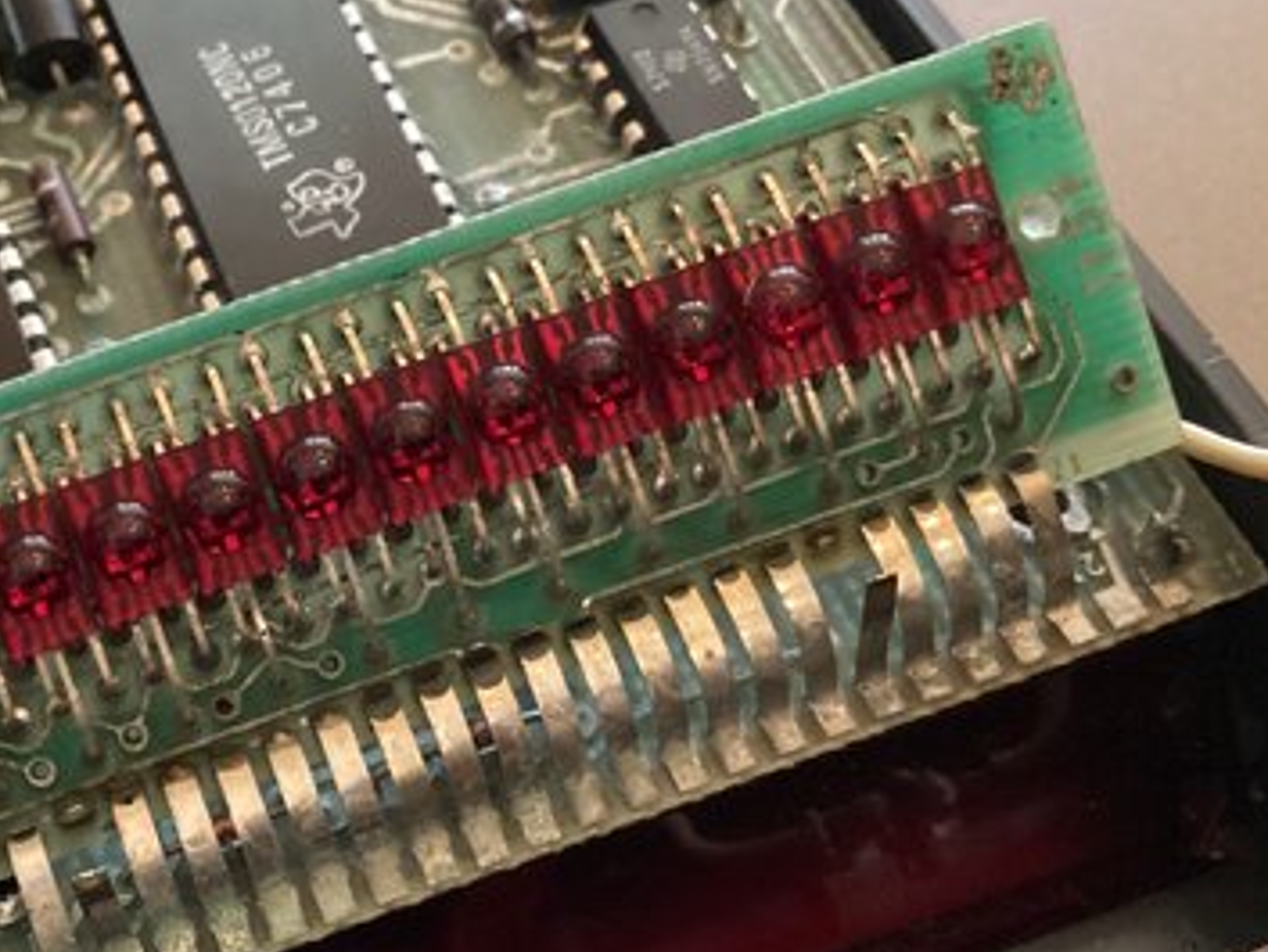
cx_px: 305
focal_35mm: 52
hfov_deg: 35.9
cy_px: 496
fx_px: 1905
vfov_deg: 28.0
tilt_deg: -57.2
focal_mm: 3.3
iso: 640
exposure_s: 1/30
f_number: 2.4
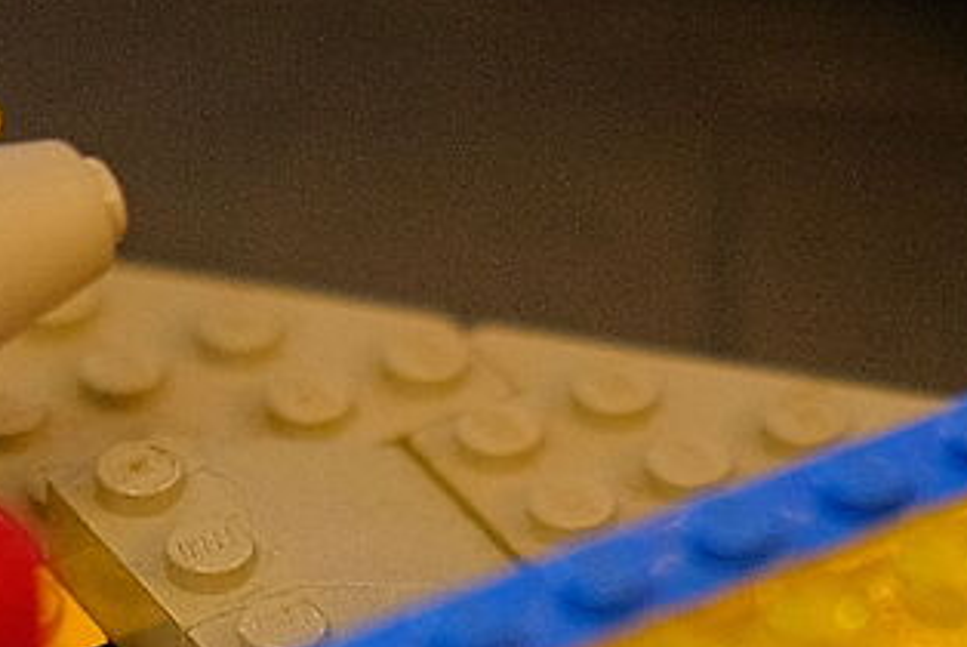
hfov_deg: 6.6
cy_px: 1023
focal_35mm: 313
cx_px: 373
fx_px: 8415
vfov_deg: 4.4
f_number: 1.2
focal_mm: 27
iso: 640
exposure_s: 1/160
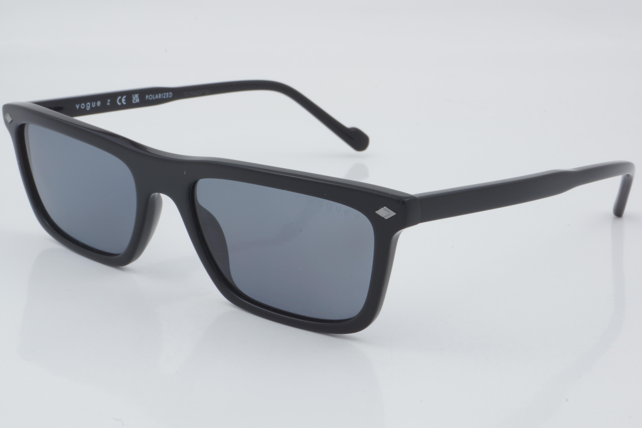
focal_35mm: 75
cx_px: 321
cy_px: 214
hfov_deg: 27.0
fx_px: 1337
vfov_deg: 18.2
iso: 100
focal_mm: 50
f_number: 32
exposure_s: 1/3
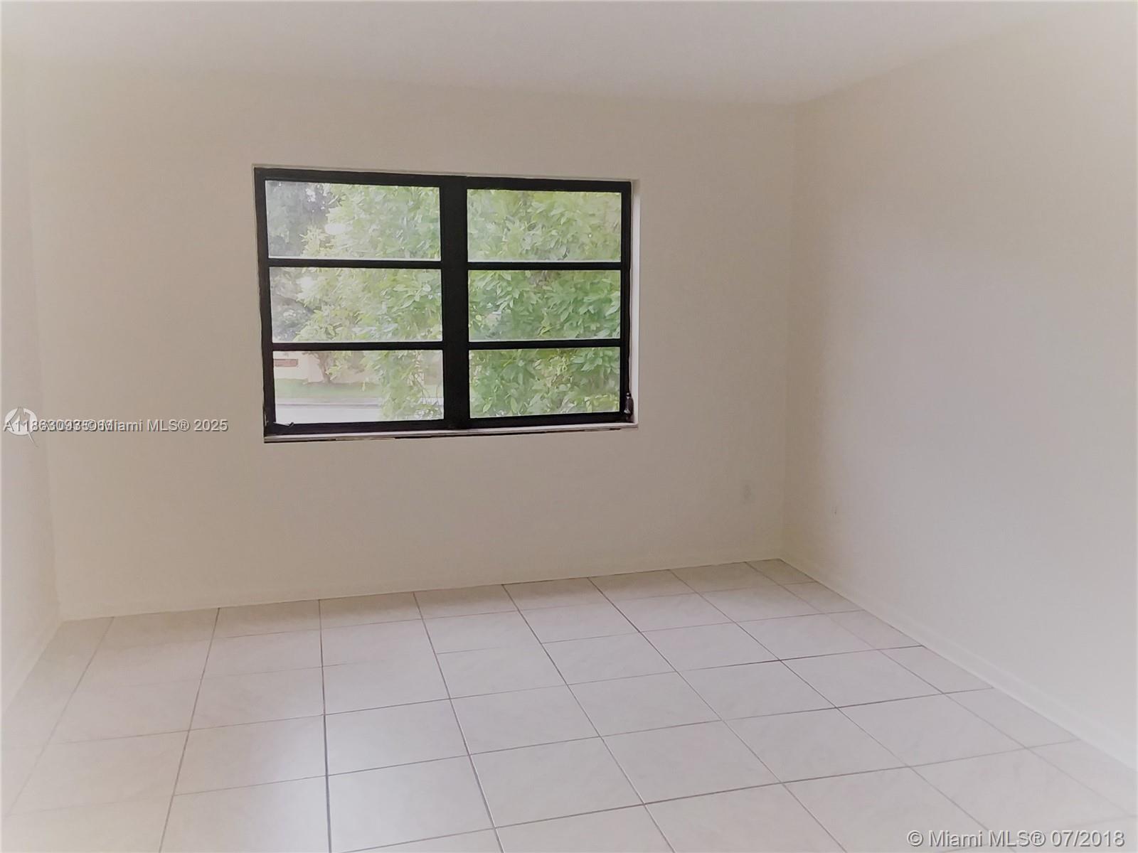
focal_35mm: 29
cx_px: 569
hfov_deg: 61.7
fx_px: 953
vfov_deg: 48.2
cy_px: 426
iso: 100
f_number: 1.9
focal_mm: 2.47
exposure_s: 1/30
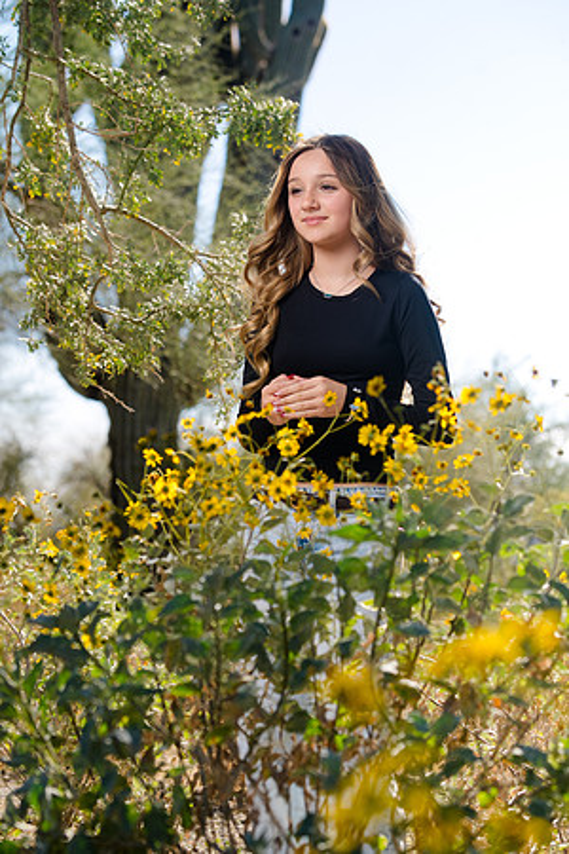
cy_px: 427
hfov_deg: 13.0
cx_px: 284
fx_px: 2489
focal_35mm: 105
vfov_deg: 19.5
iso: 100
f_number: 5.6
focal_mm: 105
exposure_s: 1/250
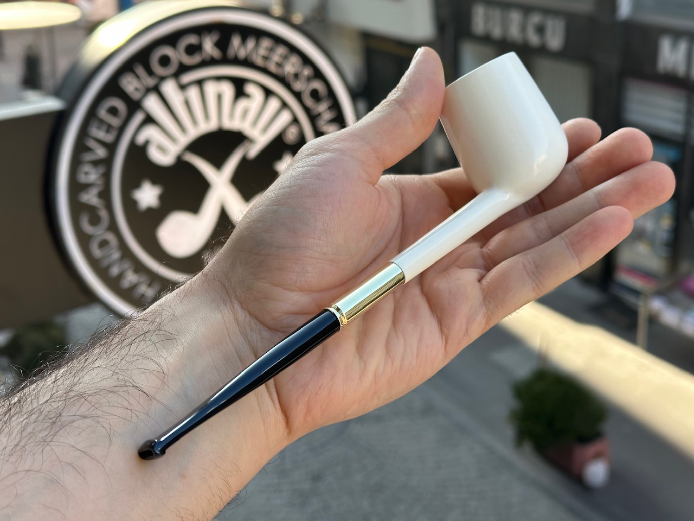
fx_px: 962
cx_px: 347
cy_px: 260
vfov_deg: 30.3
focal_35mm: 48
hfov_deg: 39.7
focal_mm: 6.86
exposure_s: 1/390
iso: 64
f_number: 1.78
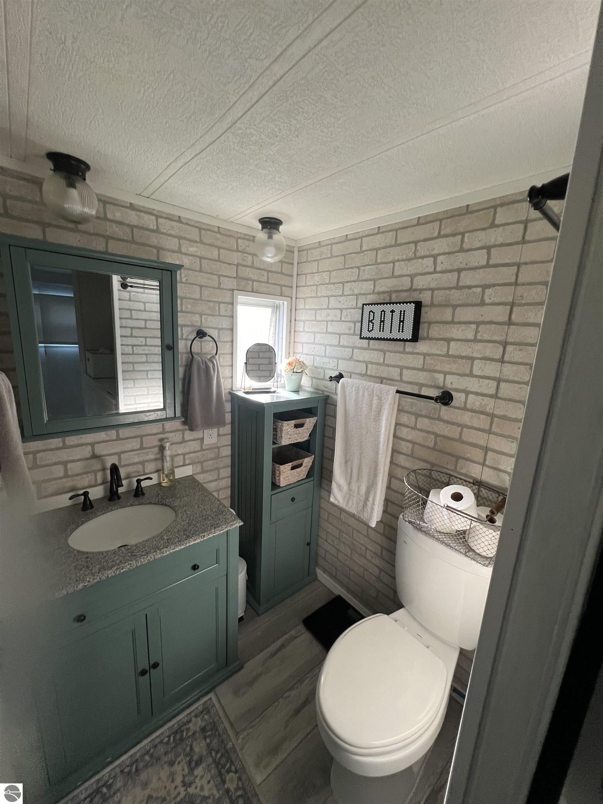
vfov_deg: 106.2
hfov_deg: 89.9
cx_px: 302
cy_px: 402
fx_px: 302
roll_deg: -2.2
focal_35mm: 13
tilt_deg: -12.1
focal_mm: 1.57
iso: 250
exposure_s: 1/79
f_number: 1.8
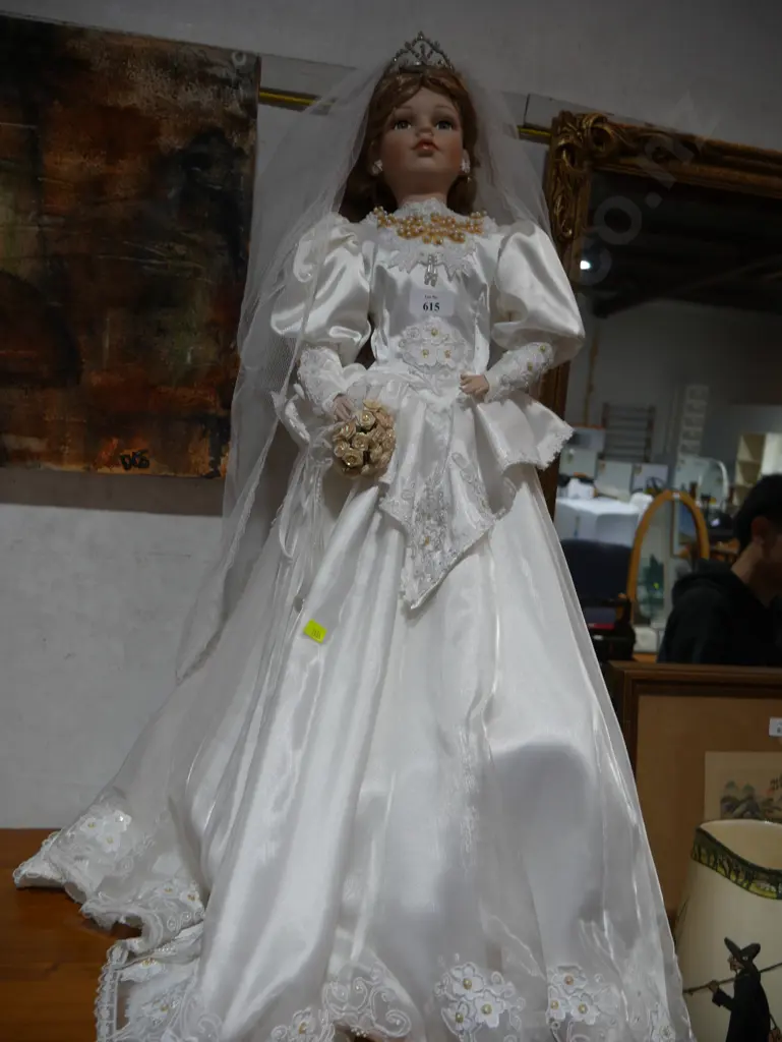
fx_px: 843
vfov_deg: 63.4
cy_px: 521
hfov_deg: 49.8
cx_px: 391
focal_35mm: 28
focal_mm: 14
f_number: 3.5
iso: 200
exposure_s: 1/125
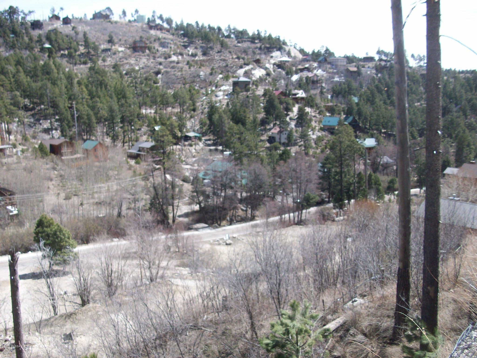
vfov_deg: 41.8
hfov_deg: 54.0
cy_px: 179
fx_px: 469
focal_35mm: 34
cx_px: 238
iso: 64
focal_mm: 5.7
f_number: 2.8
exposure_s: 1/531
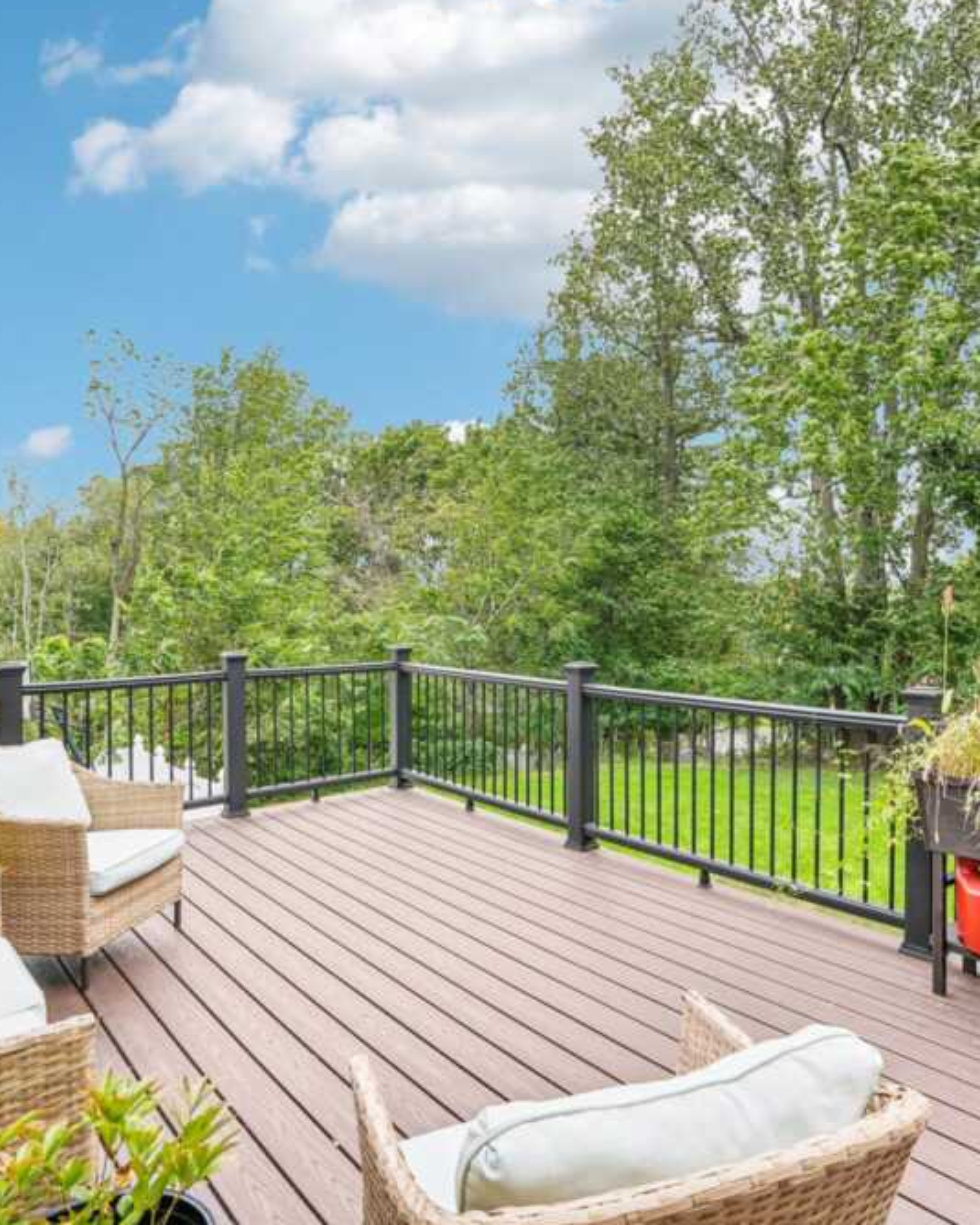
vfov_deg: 72.6
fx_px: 834
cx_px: 573
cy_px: 605
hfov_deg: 60.5
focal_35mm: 23
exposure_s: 1/60
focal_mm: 16
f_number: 8
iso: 100
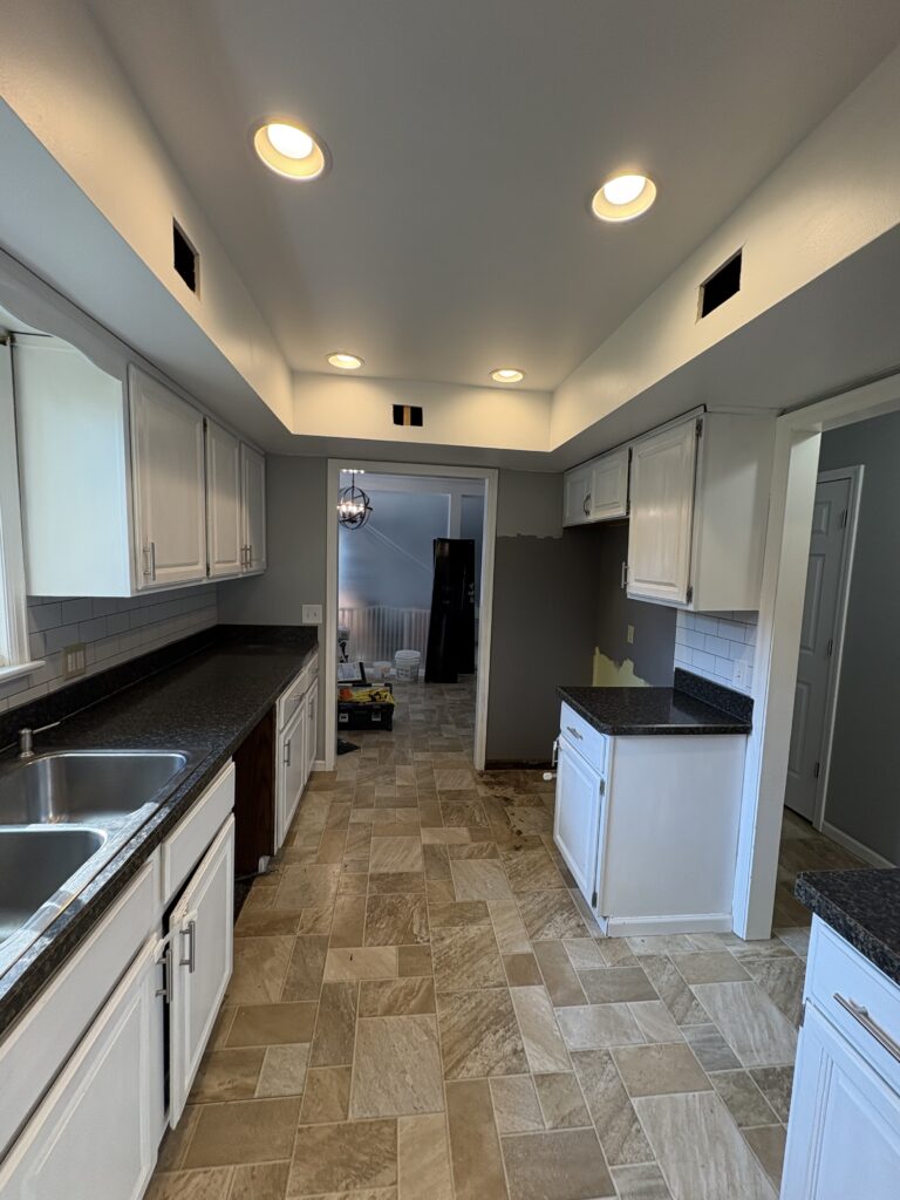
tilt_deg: -4.0
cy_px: 600
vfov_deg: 102.1
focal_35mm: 14
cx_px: 450
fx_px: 485
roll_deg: -3.1
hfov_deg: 85.7
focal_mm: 2.22
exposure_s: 1/60
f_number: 2.2
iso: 125
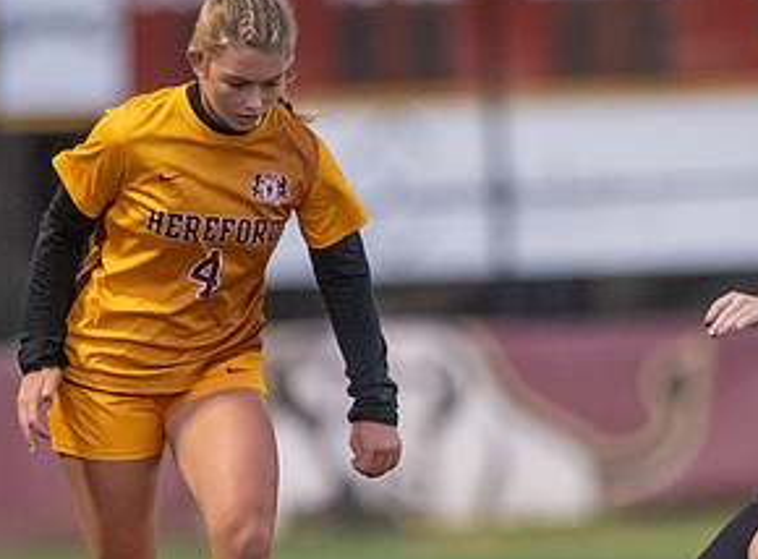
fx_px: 21314
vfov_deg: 1.5
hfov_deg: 2.0
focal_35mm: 979
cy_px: 497
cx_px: 319
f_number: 2.8
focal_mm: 300
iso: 7200
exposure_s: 1/1000
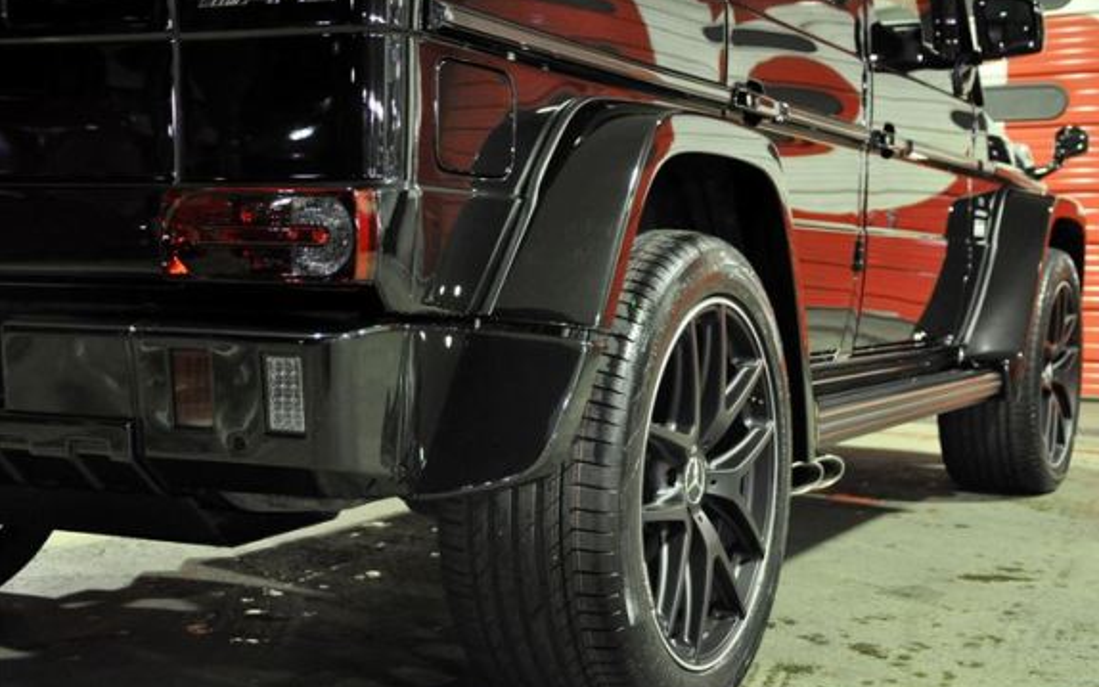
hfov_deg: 37.2
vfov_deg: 23.8
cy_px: 345
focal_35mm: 55
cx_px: 559
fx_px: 1633
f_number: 4.5
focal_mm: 35
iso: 1600
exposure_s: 1/8
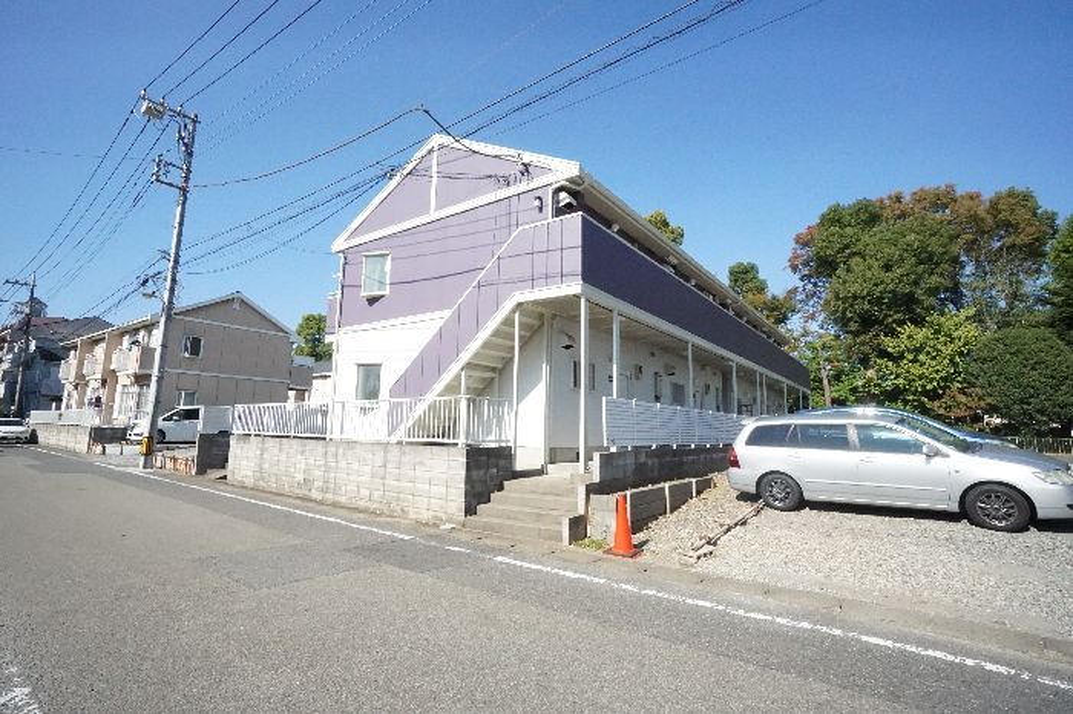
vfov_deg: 72.0
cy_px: 357
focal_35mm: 16
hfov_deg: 95.0
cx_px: 536
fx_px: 492
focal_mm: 11
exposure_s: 1/2500
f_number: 13
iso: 5000
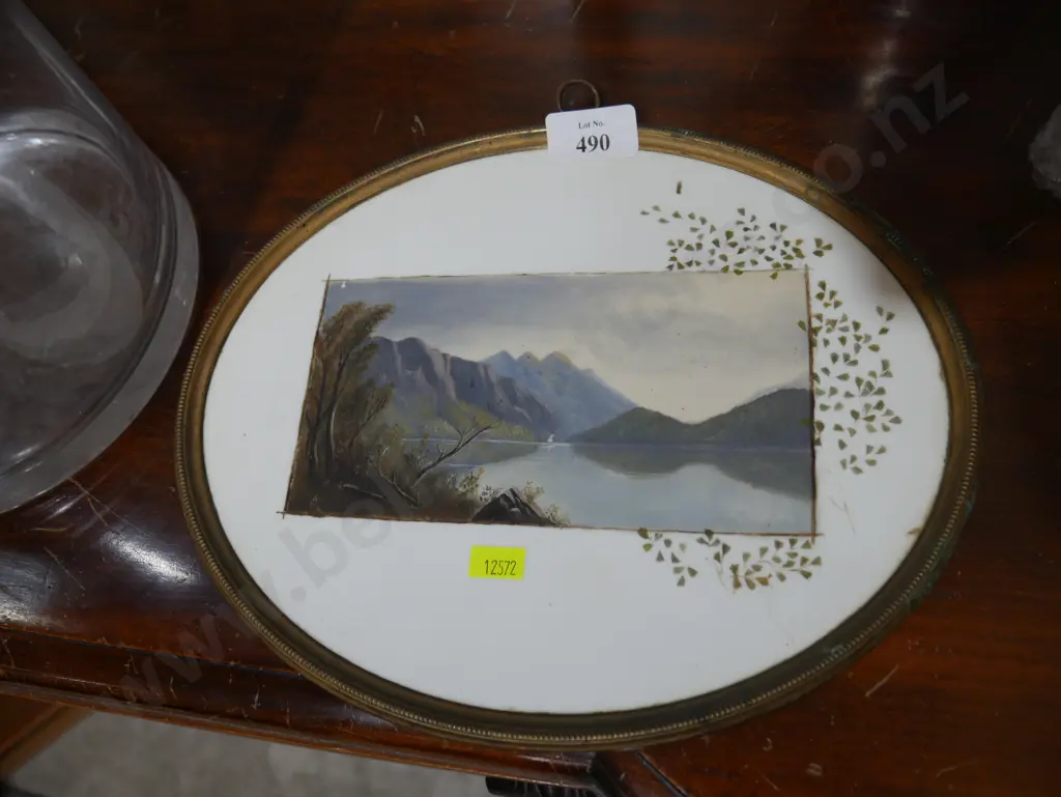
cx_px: 530
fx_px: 920
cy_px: 398
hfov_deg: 59.9
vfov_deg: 46.8
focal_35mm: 30
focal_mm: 15
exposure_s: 1/100
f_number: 3.6
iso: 200
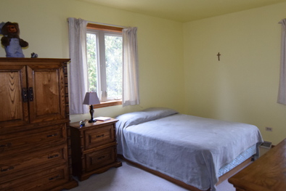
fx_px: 213
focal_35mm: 27
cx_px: 168
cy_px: 85
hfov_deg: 67.2
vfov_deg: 48.2
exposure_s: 1/60
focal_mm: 11
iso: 1400
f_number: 2.8
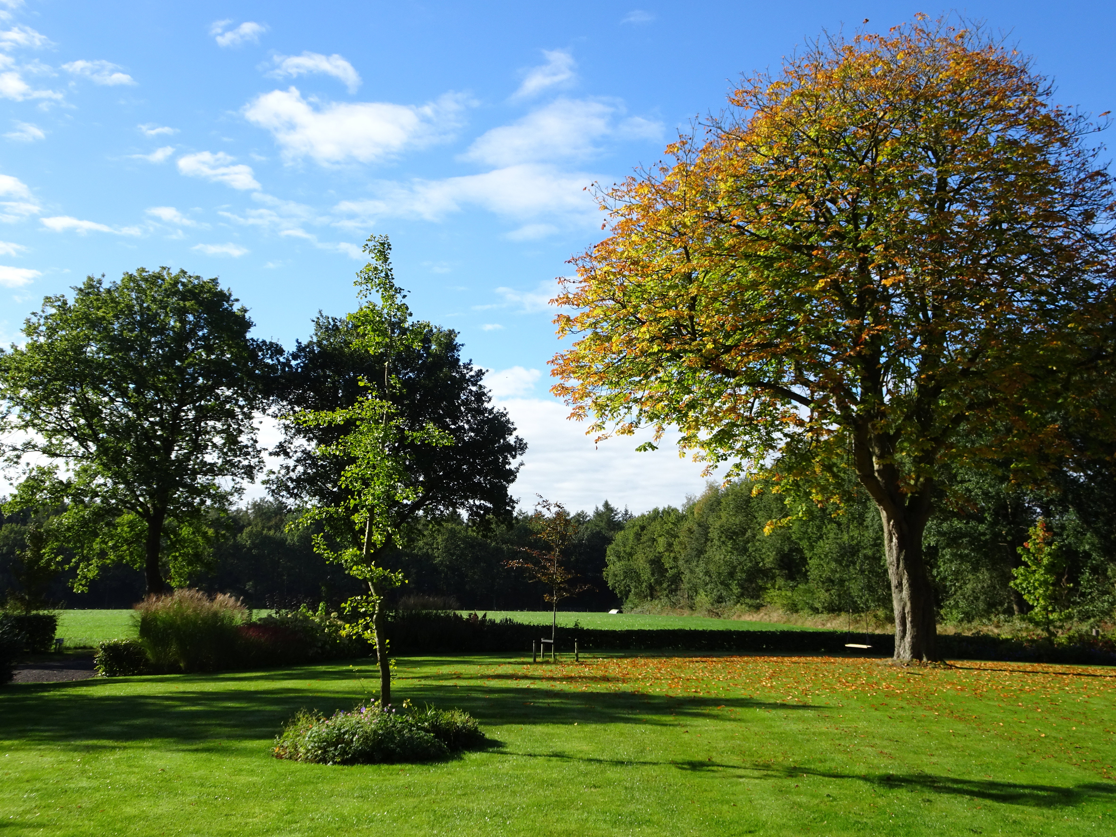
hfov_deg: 58.3
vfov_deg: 45.4
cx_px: 543
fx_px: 999
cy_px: 416
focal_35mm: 31
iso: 80
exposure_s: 1/500
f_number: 4
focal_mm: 5.09
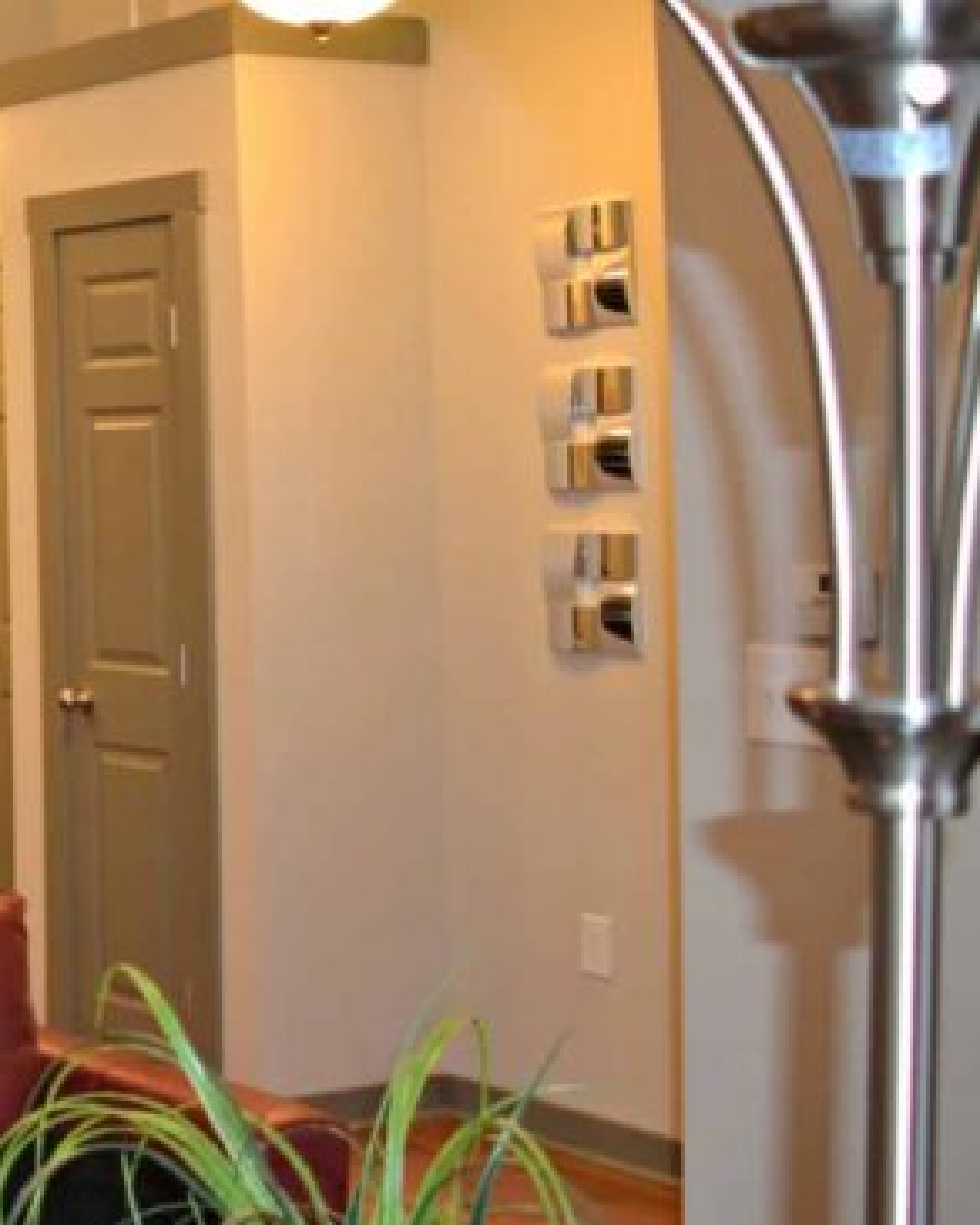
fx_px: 2574
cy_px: 386
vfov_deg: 26.6
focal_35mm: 71
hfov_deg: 18.4
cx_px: -604
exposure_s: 1/60
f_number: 3.5
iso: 400
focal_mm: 18
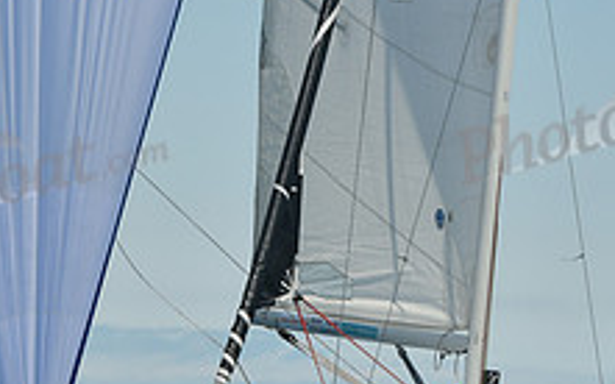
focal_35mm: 335
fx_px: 5613
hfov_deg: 6.3
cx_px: 314
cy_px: 296
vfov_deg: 3.9
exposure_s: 1/640
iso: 320
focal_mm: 125
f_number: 10
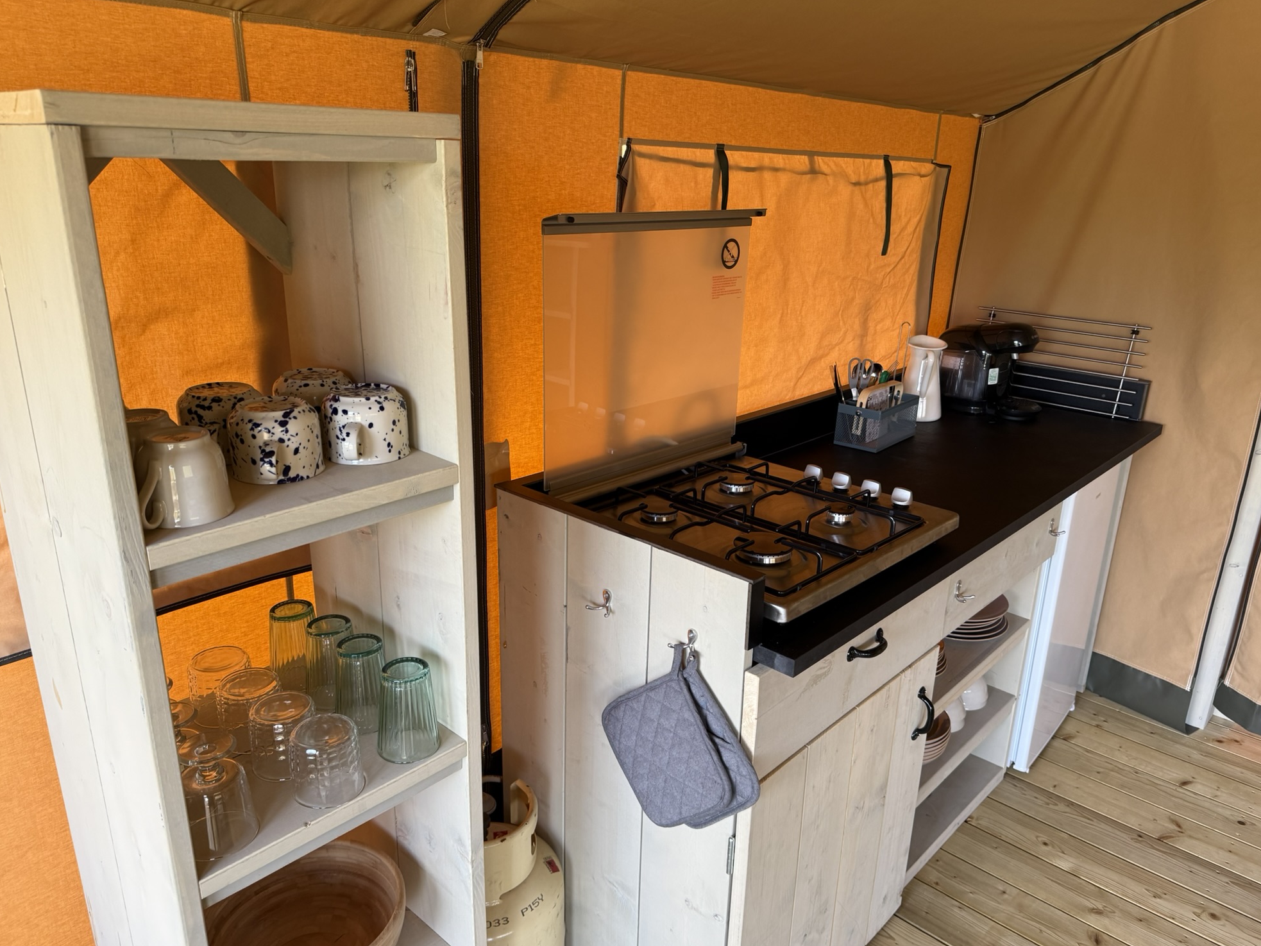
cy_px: 489
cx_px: 639
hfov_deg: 69.4
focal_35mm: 25
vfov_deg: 54.9
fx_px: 911
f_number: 1.78
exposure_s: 1/121
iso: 160
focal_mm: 6.76
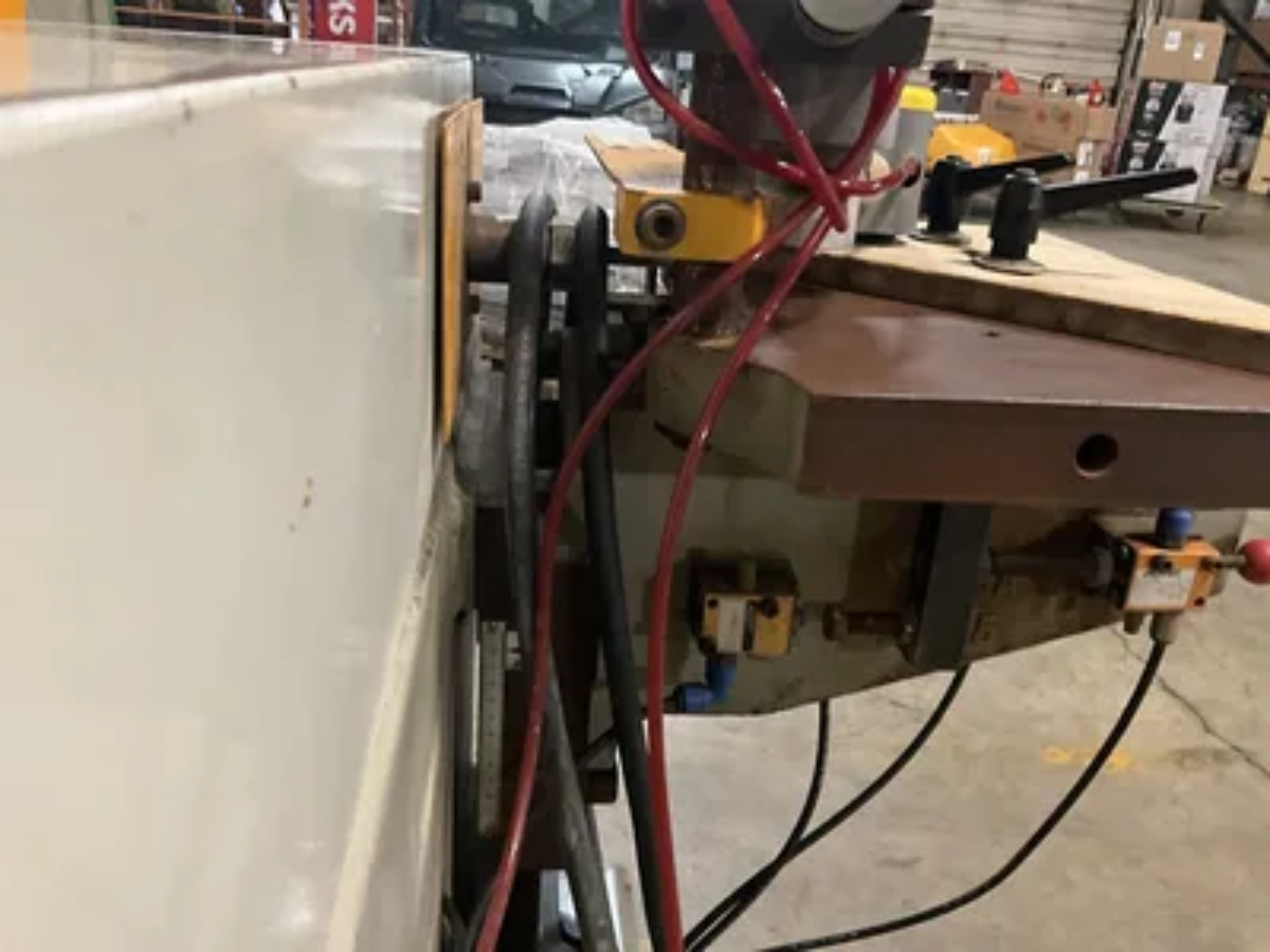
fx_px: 1064
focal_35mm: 29
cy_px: 476
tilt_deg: -21.9
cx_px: 635
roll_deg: -5.1
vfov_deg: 48.2
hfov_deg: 61.7
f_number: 1.8
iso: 500
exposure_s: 1/30
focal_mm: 3
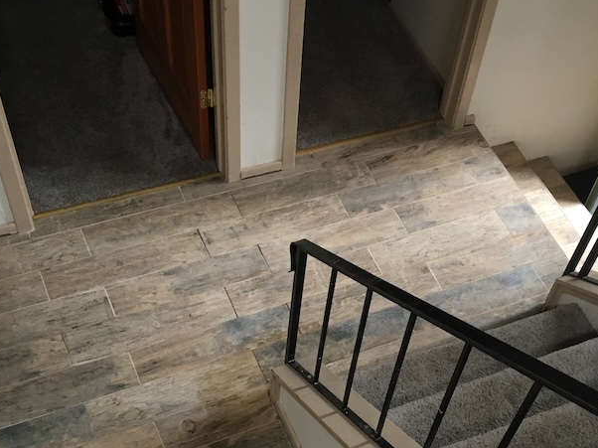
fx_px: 915
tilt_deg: -55.5
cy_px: 310
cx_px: 373
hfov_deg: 36.0
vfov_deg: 27.3
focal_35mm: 53
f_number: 2.2
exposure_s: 1/30
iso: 100
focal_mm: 4.15
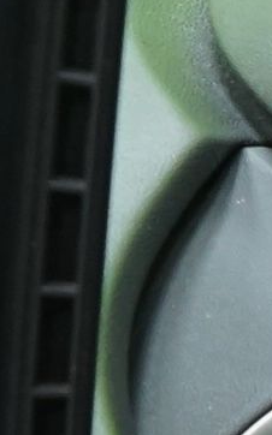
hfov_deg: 3.7
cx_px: 1982
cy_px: 853
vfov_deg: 7.6
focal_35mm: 266
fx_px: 3157
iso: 1000
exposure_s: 1/20
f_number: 5.6
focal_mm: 24
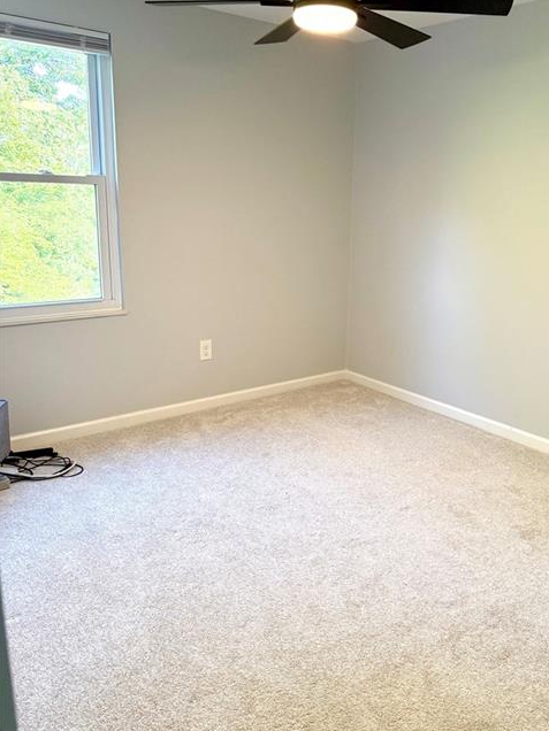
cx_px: 328
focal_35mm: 29
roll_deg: -2.1
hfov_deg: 48.0
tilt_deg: -13.8
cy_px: 347
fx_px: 613
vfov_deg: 61.6
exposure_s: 1/130
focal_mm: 6.76
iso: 200
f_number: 1.78
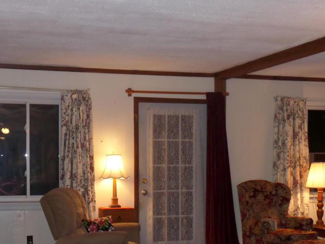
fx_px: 610
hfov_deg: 29.8
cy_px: 176
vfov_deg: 22.4
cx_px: 164
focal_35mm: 65
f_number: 3.2
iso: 480
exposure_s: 1/45
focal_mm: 7.5
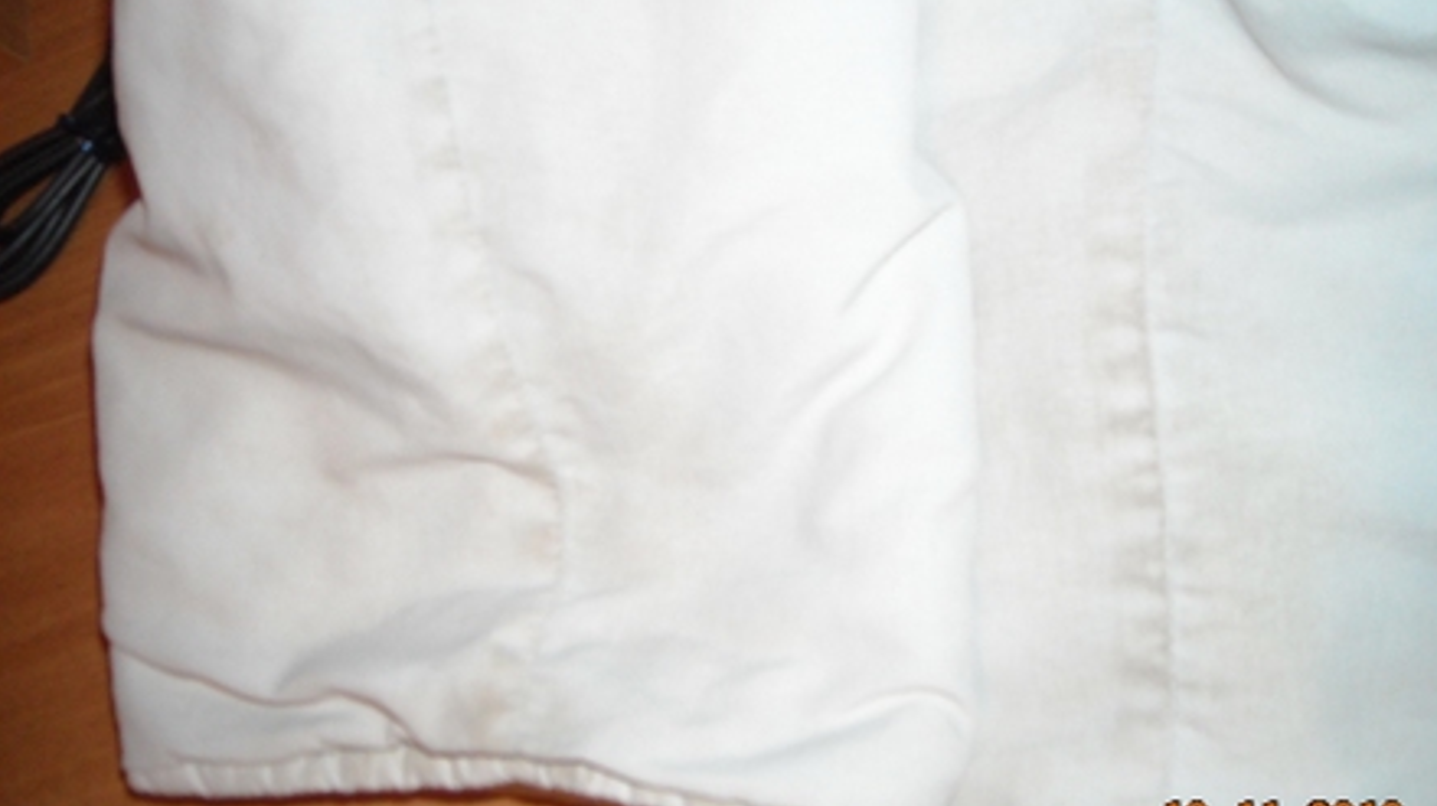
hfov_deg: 51.6
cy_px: 387
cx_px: 732
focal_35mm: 39
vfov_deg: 30.4
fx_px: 1485
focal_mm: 5.7
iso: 200
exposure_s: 1/60
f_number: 2.8
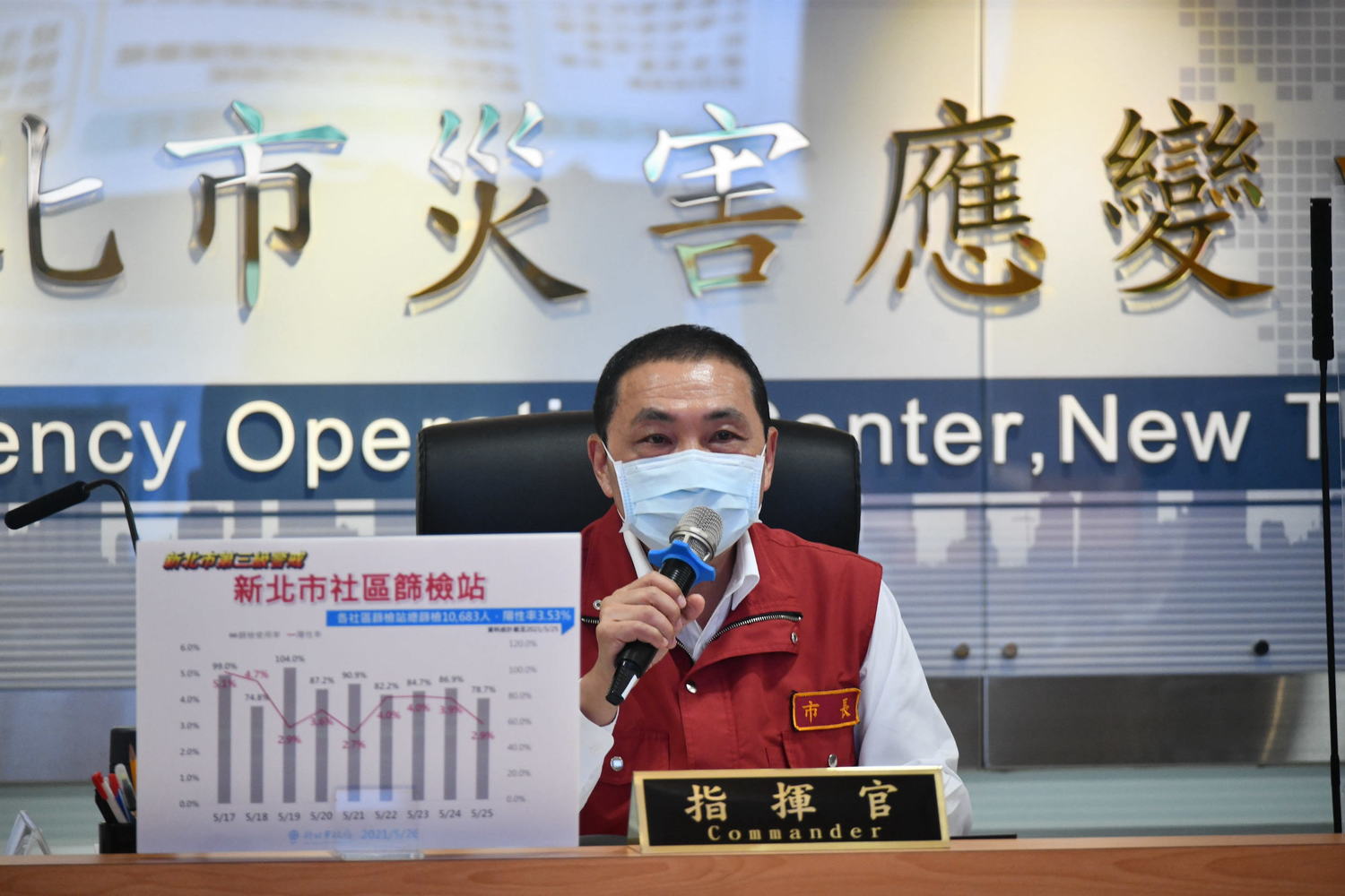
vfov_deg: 6.2
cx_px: 672
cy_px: 448
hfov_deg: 9.4
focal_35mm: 220
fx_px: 8219
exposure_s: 1/125
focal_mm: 220
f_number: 5.6
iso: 1800
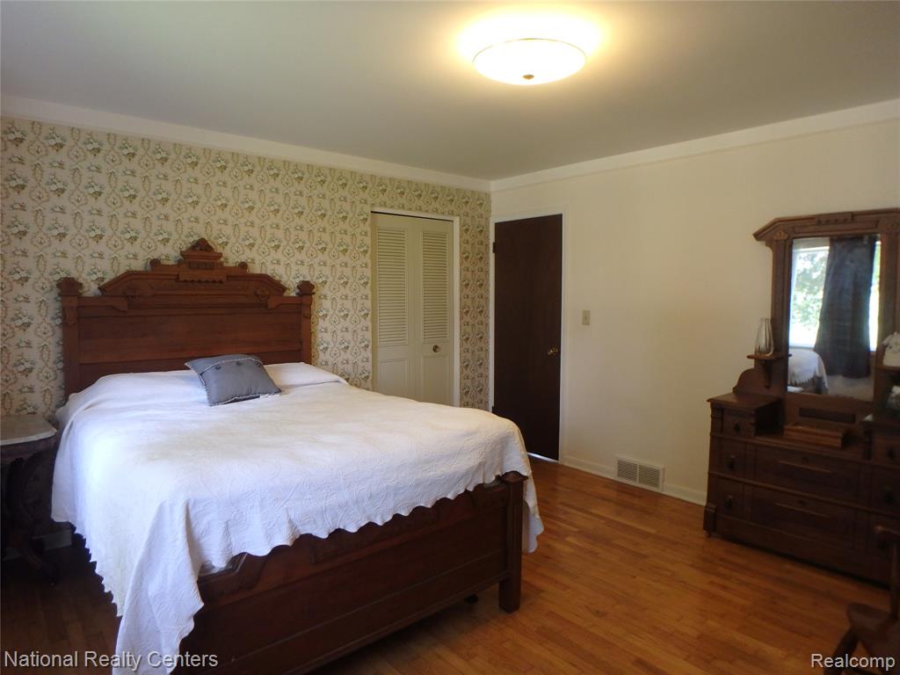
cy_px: 338
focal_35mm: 21
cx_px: 450
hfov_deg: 79.0
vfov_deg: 63.4
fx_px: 546
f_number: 3.5
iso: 200
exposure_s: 1/30
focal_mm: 3.7
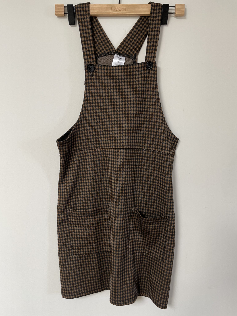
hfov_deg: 53.1
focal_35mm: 26
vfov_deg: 67.3
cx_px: 118
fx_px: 237
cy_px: 158
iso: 100
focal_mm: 4.2
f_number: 1.6
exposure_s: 1/60
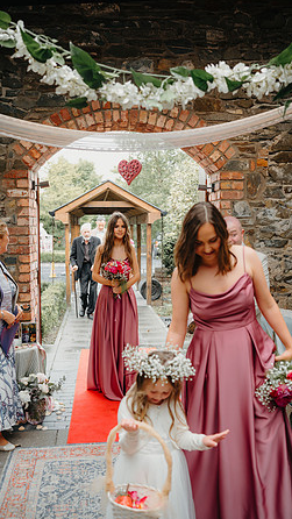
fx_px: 509
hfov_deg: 32.0
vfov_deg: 54.0
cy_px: 258
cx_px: 137
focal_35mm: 37
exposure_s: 1/320
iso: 100
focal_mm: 35
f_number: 2.5
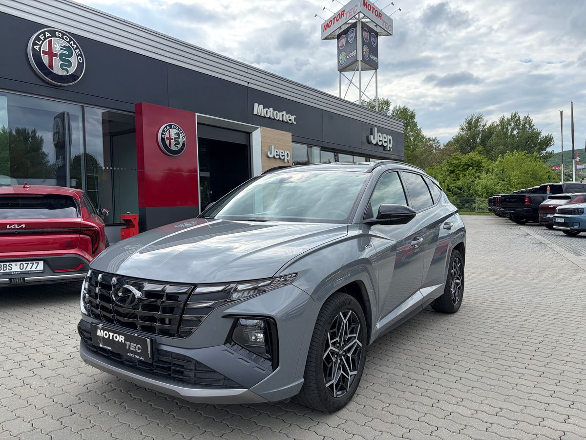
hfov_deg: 67.3
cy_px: 220
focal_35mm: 26
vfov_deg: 53.1
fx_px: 440
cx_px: 293
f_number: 1.6
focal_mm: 5.96
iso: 64
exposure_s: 1/2075
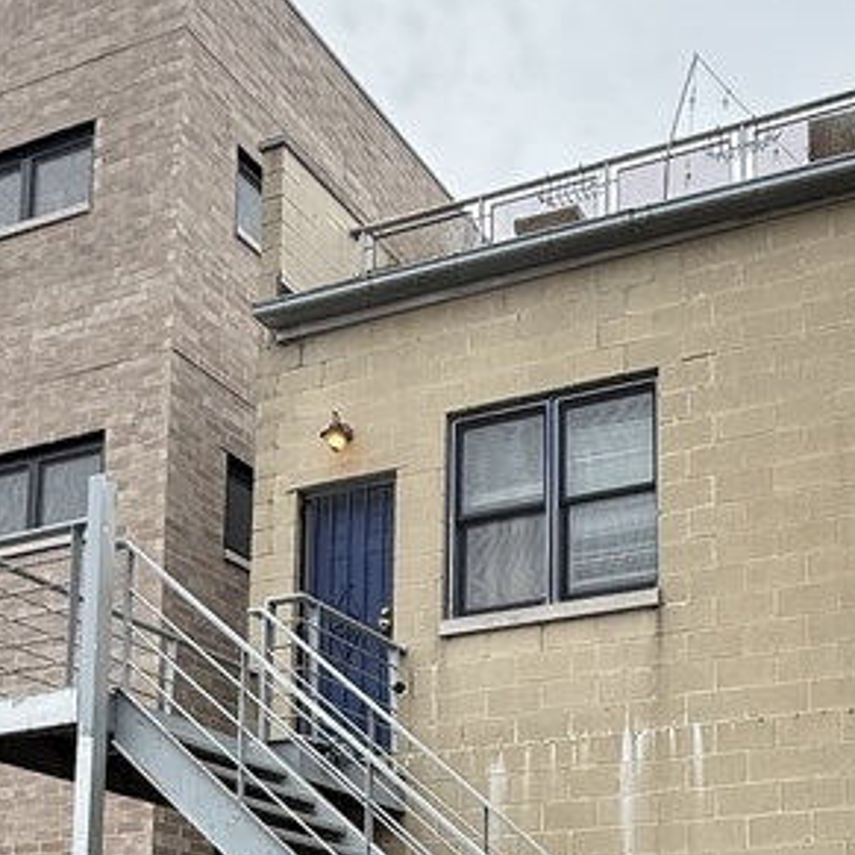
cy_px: 955
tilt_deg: +7.0
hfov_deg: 35.3
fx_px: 1285
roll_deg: -0.1
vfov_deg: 32.2
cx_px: 717
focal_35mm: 46
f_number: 2.2
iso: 64
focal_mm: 2.22
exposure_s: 1/1001
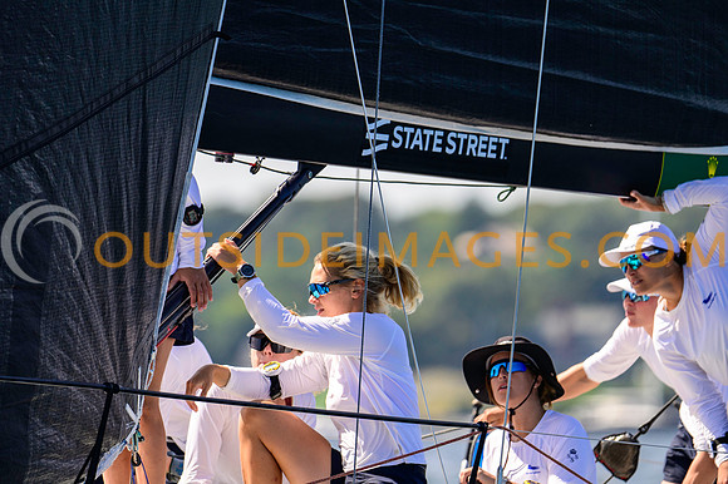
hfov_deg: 3.4
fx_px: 12126
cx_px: 364
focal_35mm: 600
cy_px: 242
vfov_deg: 2.3
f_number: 4.5
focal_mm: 400
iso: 250
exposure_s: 1/1250
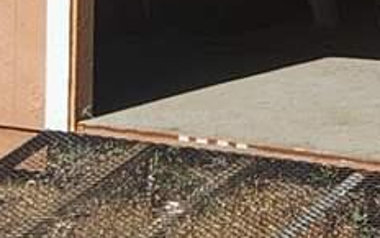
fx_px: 2506
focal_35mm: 242
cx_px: 205
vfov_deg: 5.2
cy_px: -442
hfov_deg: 8.7
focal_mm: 5.4
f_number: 1.8
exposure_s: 1/1978
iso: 20
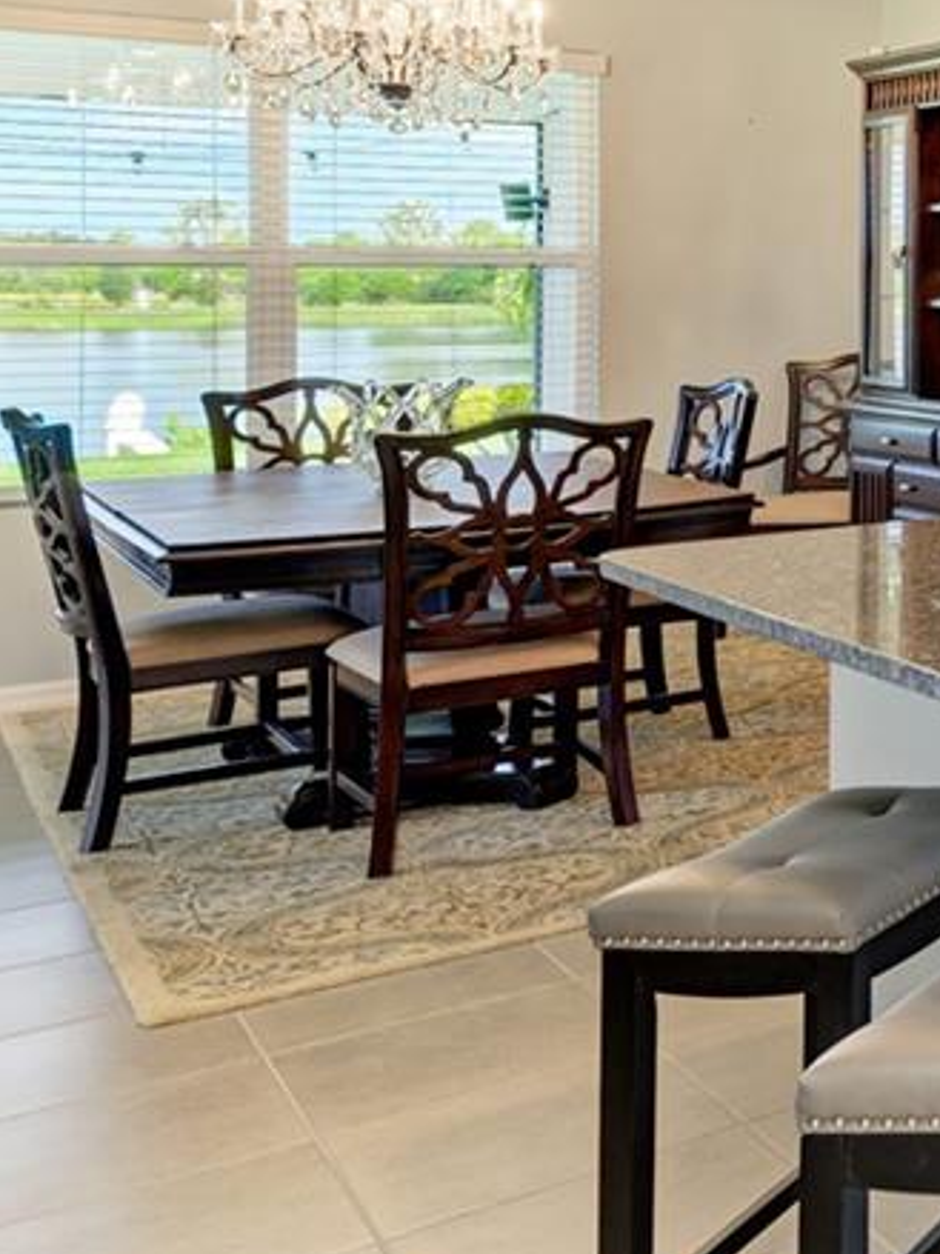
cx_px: 1777
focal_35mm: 49
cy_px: 256
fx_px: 1775
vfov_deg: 37.6
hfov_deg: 19.8
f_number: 8
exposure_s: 1/8
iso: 200
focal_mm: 14
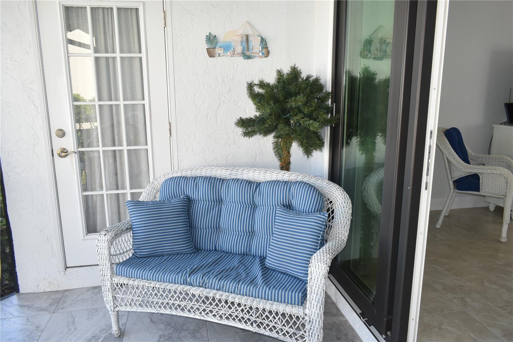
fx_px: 385
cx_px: 256
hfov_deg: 67.4
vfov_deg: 47.9
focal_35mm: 27
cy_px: 171
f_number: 9
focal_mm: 18
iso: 720
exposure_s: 1/60
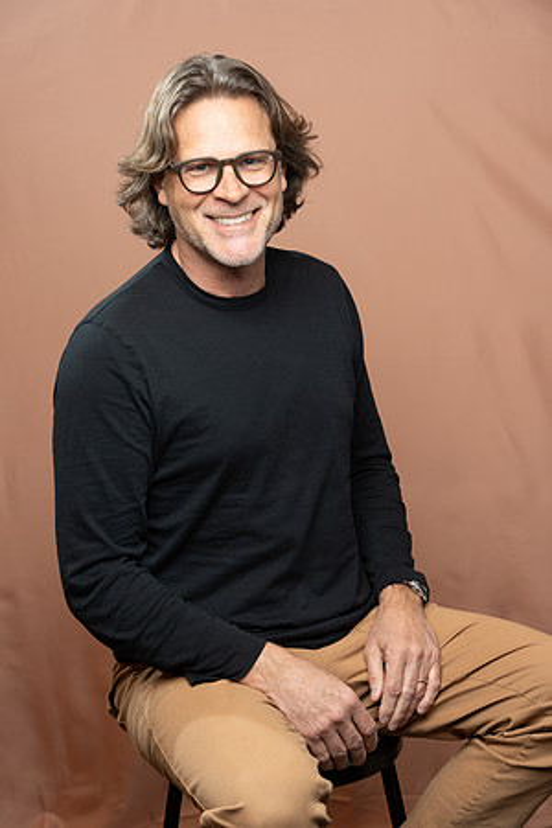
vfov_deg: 32.9
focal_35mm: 61
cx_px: 276
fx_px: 1403
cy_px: 414
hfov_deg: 22.3
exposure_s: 1/160
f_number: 4
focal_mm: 61
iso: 320
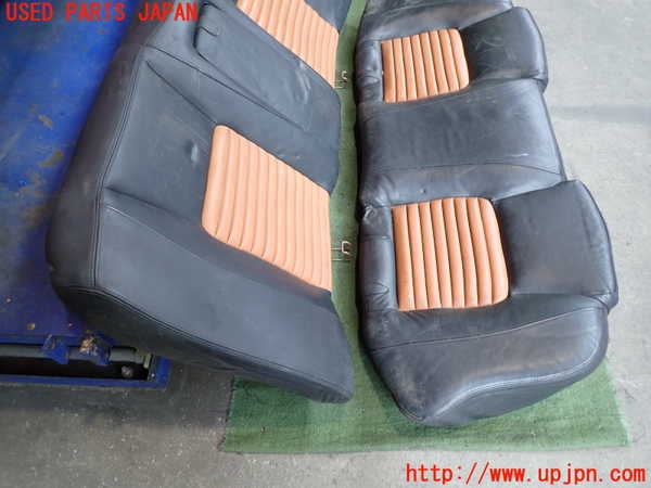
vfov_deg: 54.9
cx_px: 326
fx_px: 470
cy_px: 244
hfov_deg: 69.4
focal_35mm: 25
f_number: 2
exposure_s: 1/40
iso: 200
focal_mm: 4.5
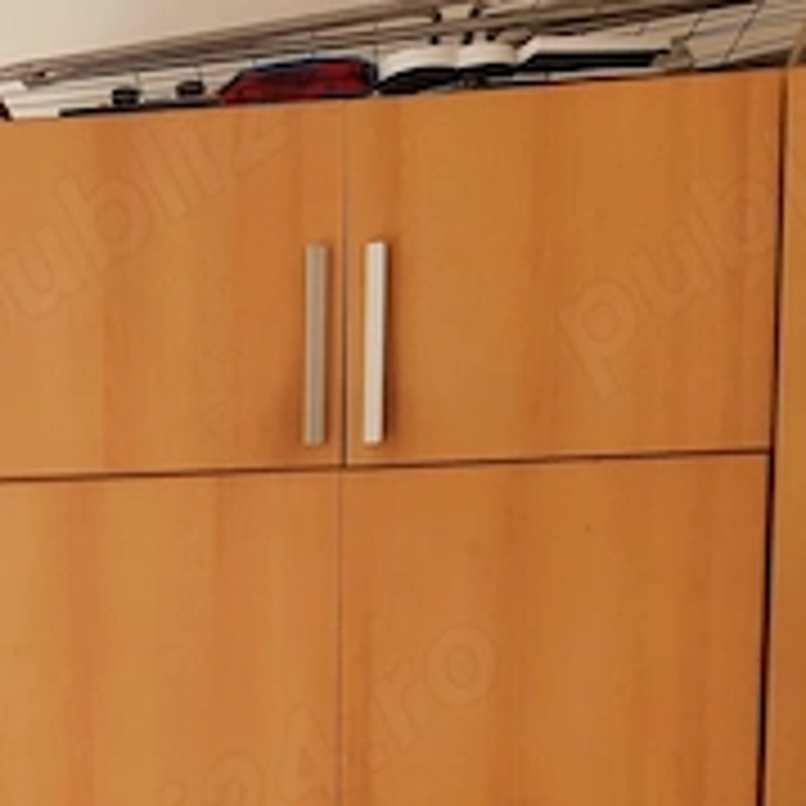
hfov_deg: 21.2
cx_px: -108
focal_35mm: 77
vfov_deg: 21.3
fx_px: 2028
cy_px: 887
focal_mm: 3.92
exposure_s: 1/154
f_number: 1.7
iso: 40
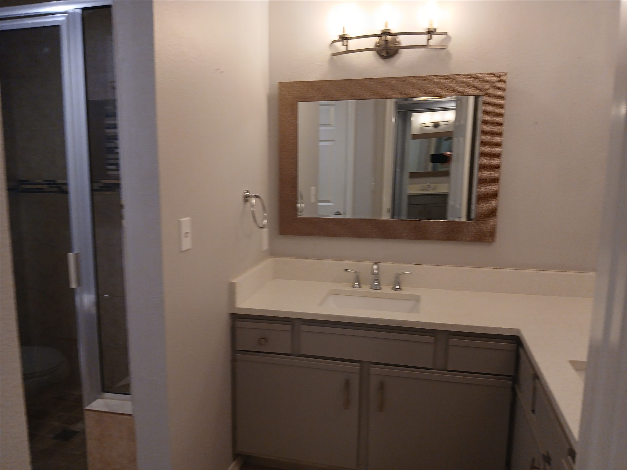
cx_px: 314
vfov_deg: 53.1
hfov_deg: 67.3
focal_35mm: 26
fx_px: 471
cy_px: 235
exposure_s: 1/60
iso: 160
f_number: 1.8
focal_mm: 3.98
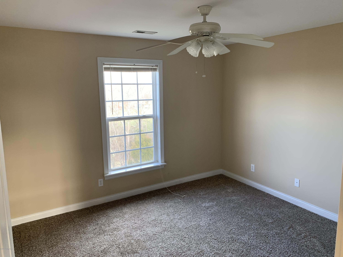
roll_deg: +0.2
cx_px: 172
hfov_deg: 67.3
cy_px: 128
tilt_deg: -8.1
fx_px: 258
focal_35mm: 26
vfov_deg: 53.1
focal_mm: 4.25
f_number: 1.8
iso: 100
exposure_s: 1/60
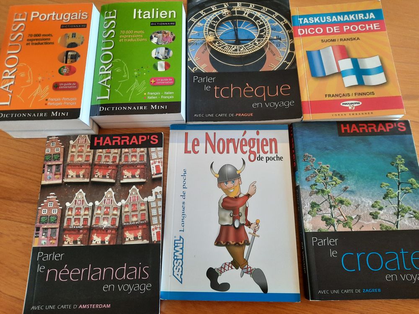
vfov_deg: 54.9
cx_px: 210
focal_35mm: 25
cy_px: 157
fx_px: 303
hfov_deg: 69.4
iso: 400
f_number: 2
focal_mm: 4.6
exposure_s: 1/50
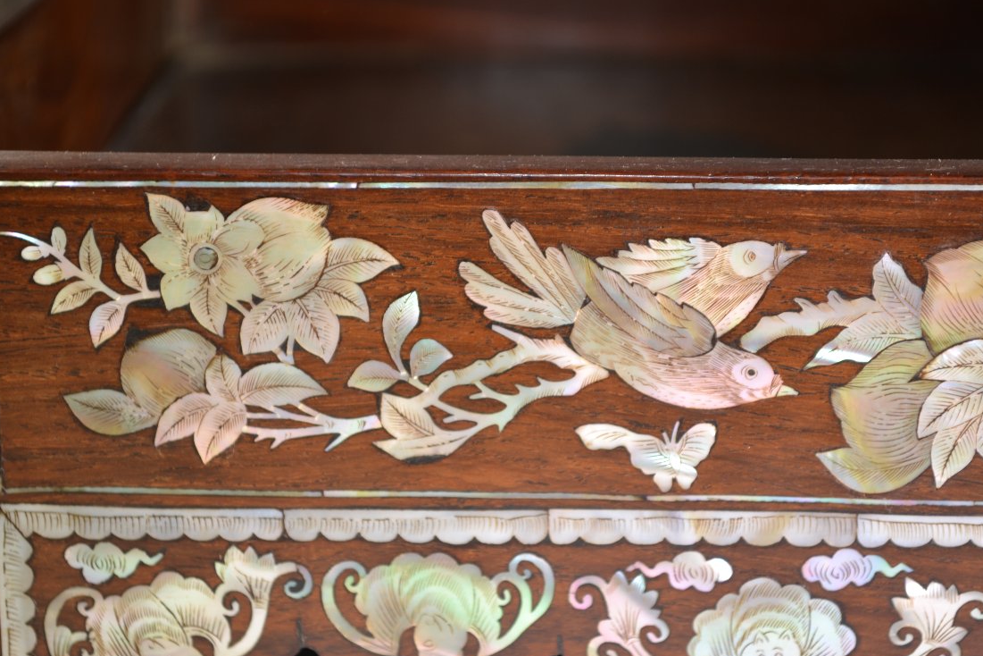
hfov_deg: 23.9
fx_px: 2321
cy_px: 312
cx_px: 493
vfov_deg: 16.1
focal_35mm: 85
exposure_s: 1/125
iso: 100
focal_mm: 52
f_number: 5.6
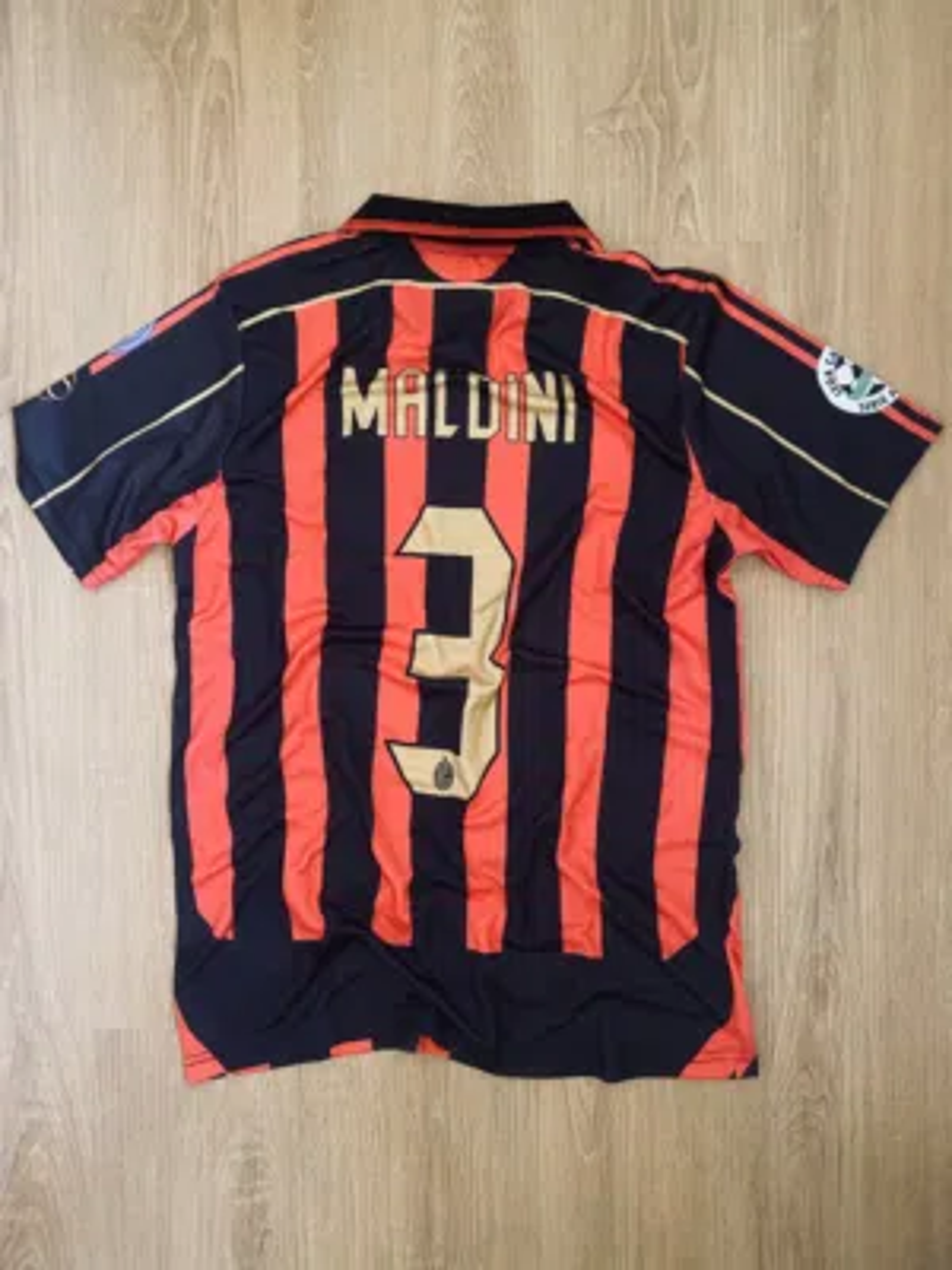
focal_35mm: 26
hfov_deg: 53.1
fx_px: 953
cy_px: 635
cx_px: 476
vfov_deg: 67.3
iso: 640
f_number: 1.8
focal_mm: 4.25
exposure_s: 1/25
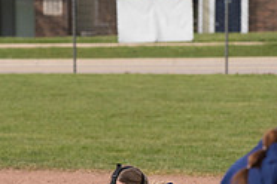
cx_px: 146
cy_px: 243
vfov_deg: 3.3
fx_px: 3247
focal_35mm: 422
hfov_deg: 4.9
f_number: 5.6
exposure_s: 1/1600
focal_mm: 135
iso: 400
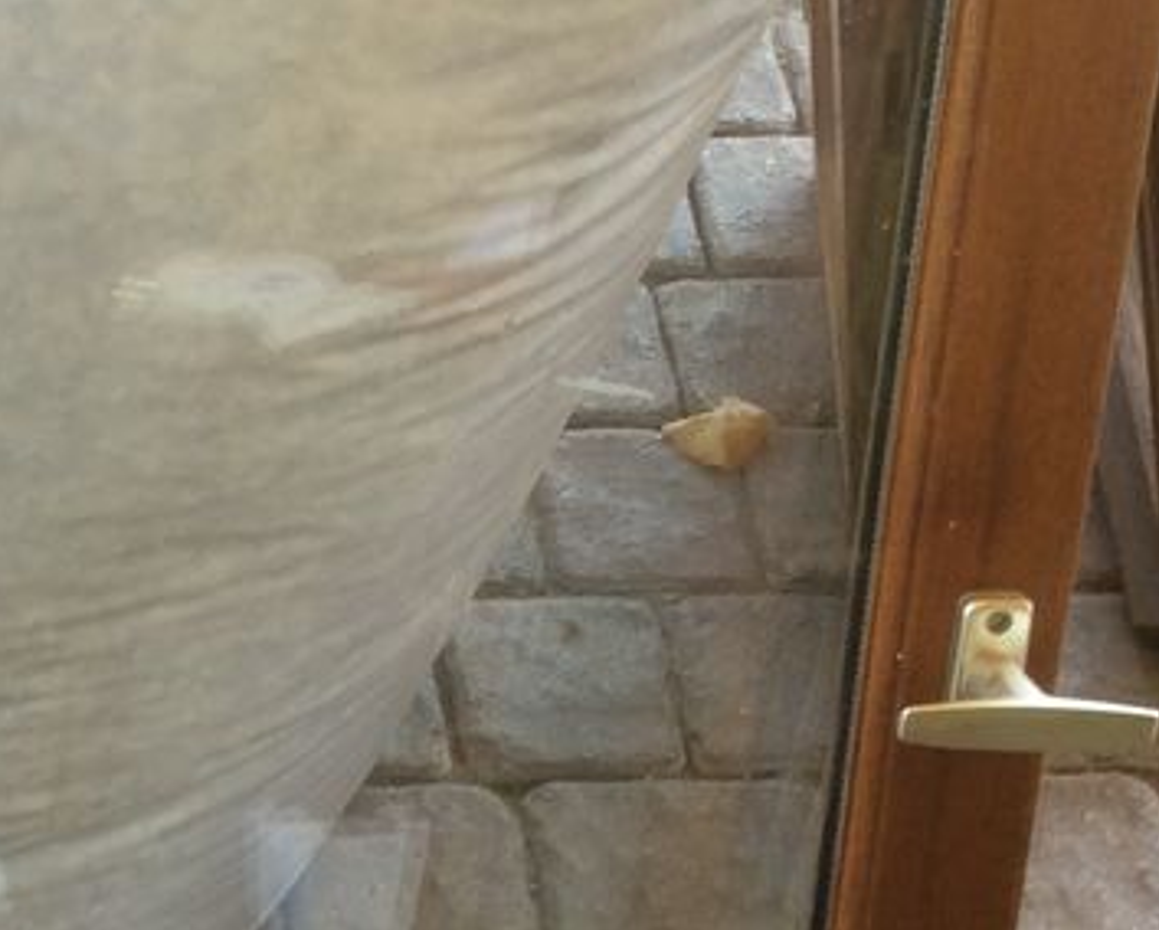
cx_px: 98
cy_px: 640
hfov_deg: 21.2
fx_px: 3022
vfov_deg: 17.4
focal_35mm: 88
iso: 32
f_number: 2.4
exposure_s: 1/50
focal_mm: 3.3
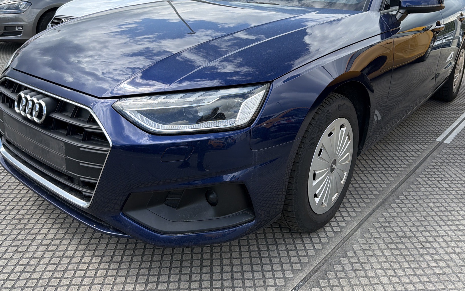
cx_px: 246
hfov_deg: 62.8
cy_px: 106
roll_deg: -2.7
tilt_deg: -16.4
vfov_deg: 41.5
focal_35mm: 30
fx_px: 380
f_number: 1.78
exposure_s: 1/2611
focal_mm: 6.76
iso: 80
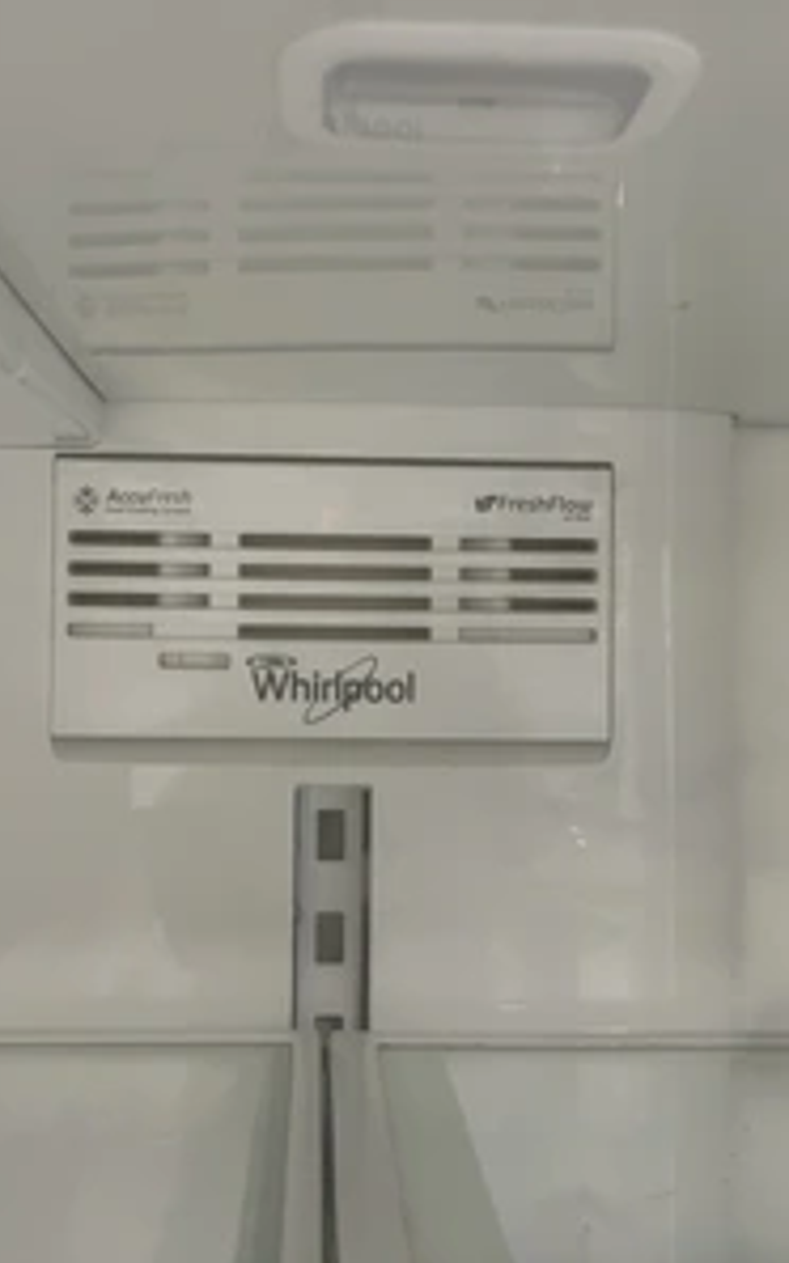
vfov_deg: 52.8
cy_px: 632
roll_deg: -0.1
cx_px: 356
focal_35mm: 37
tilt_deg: +0.4
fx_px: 1274
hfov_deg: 34.4
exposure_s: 1/60
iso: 400
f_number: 1.6
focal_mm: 5.1
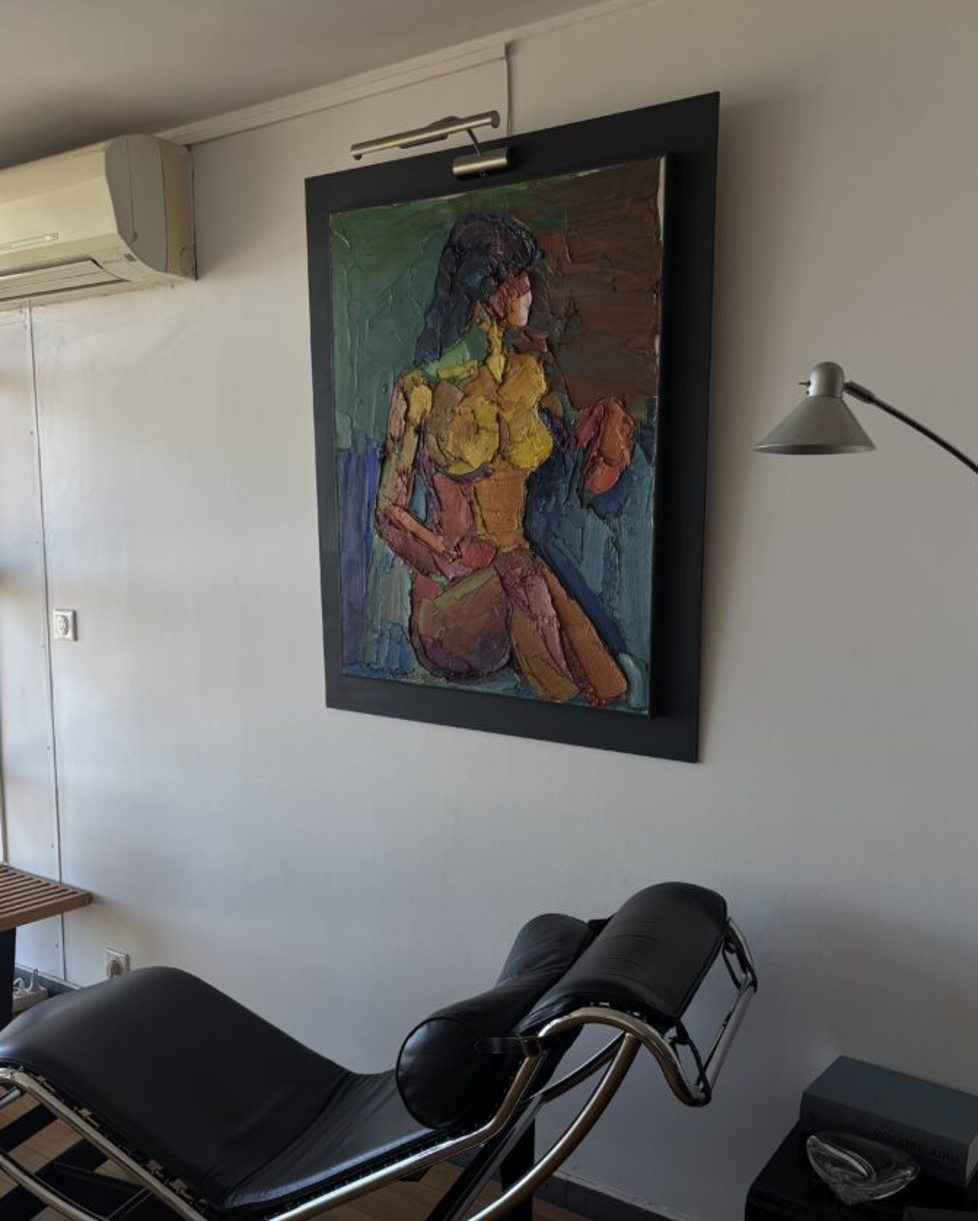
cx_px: 478
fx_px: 1121
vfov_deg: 56.9
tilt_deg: -8.7
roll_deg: -0.4
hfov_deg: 47.1
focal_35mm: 31
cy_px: 696
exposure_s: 1/189
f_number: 1.6
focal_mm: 5.96
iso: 40
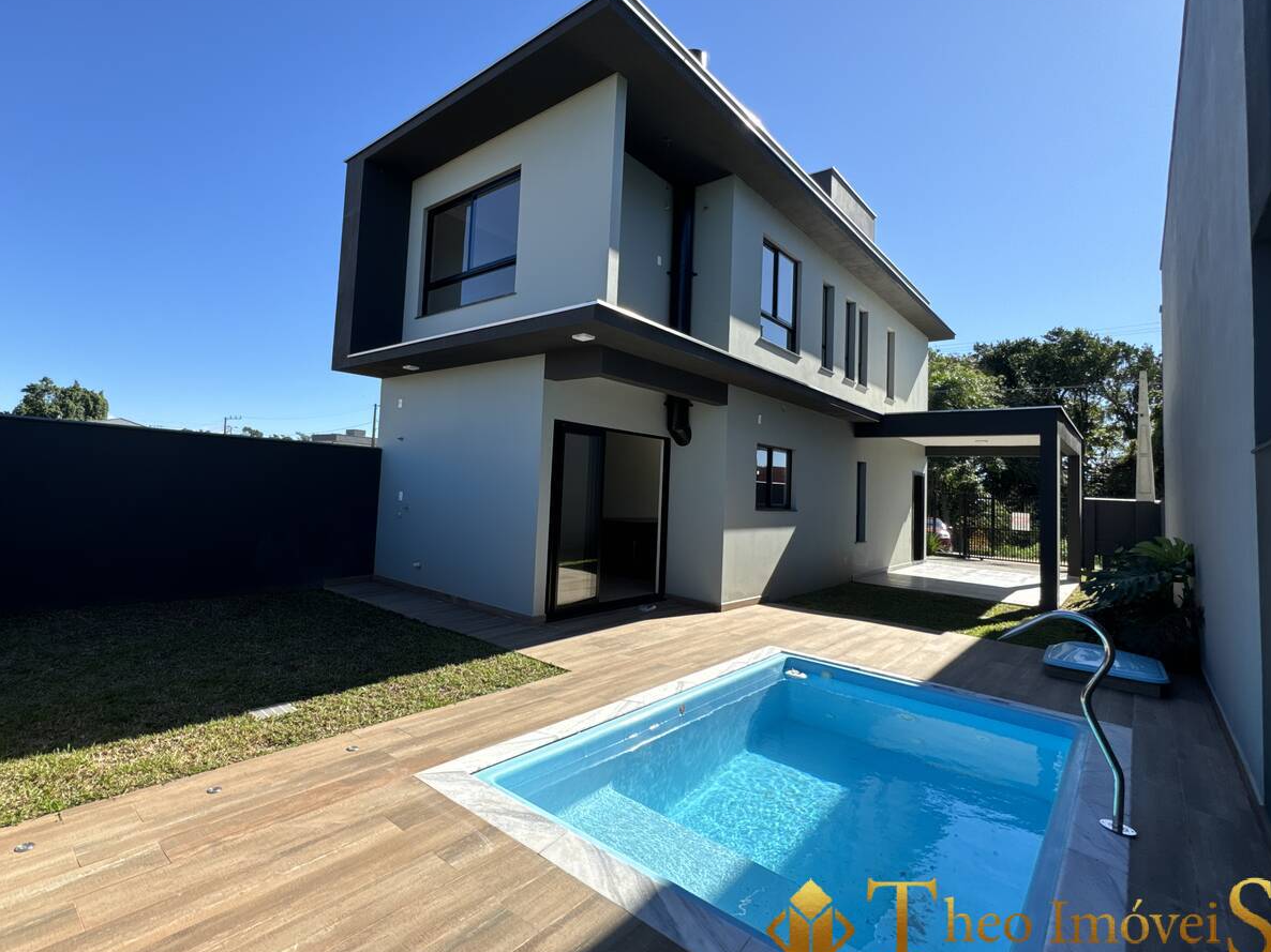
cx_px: 530
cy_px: 442
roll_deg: -3.6
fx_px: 624
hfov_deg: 90.2
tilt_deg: +2.3
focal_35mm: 17
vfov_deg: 74.6
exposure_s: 1/840
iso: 40
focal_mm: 2.22
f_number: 2.2
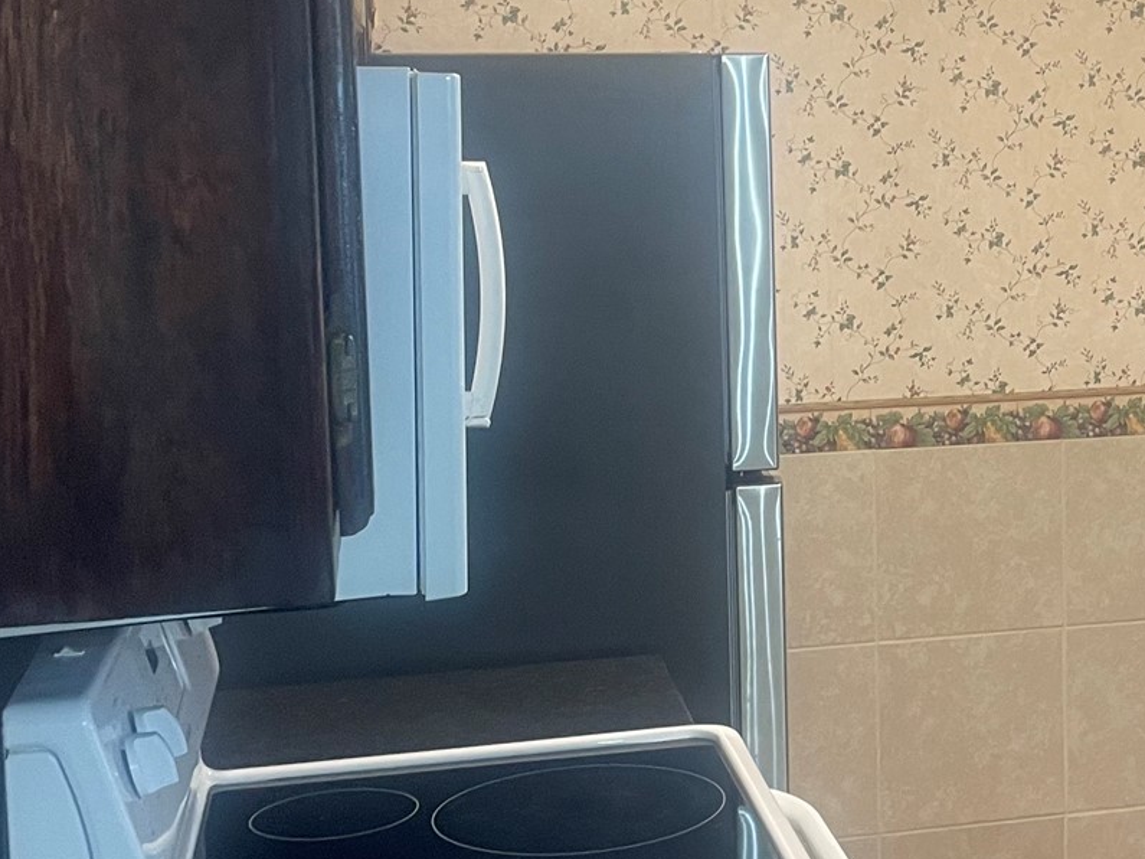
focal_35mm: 67
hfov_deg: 27.7
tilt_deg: -6.5
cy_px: 291
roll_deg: -0.5
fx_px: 2216
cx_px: 1070
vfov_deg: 21.8
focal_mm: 4.2
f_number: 1.6
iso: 125
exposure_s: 1/60
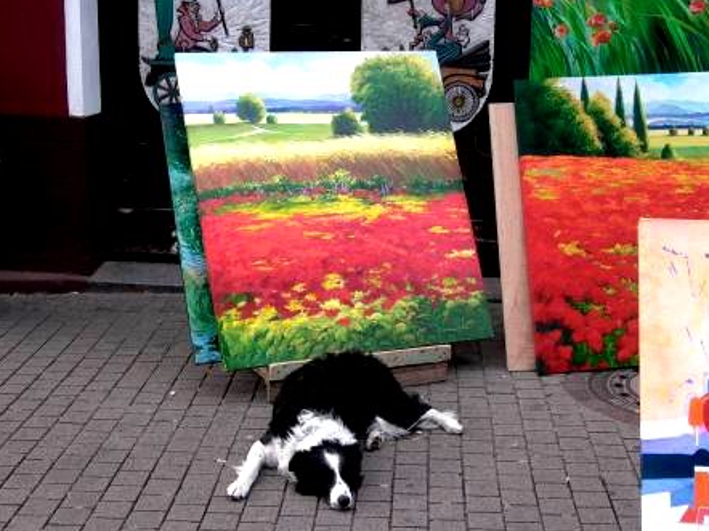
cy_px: 266
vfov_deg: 27.5
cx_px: 356
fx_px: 1085
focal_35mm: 53
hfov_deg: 36.2
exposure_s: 1/206
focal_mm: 11.25
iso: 100
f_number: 3.61
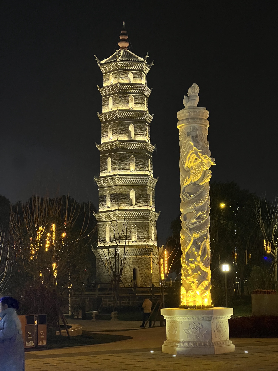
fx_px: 825
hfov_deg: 19.1
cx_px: 139
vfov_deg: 25.3
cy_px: 186
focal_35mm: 77
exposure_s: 1/25
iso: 800
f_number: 2.8
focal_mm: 9
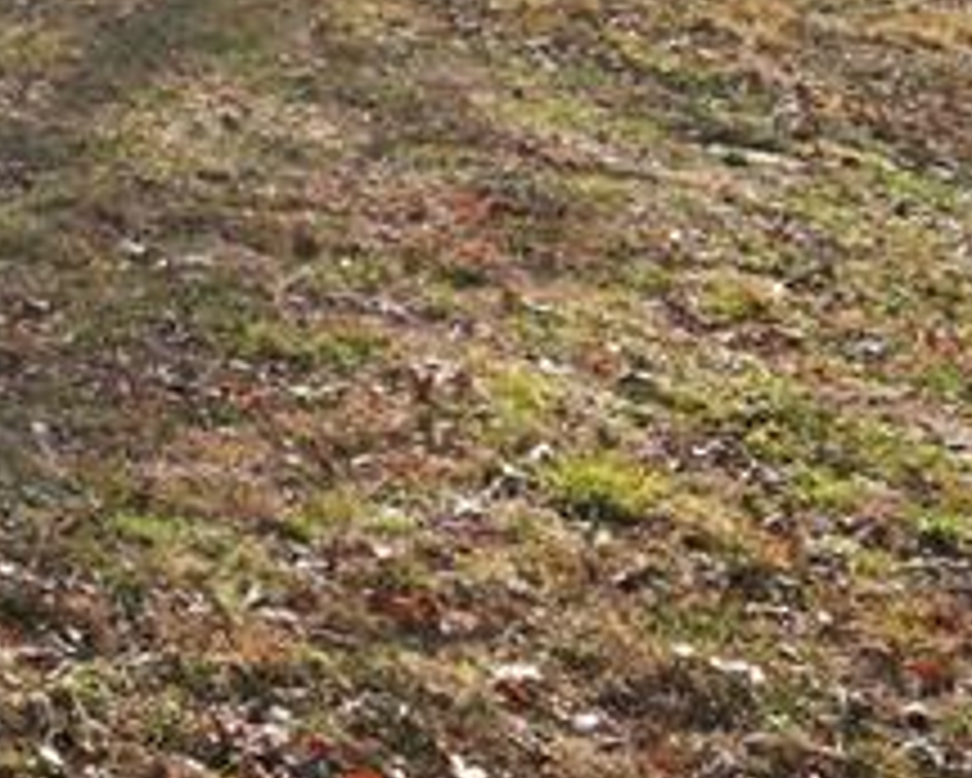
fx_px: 2302
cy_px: -108
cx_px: -770
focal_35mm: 80
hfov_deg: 18.6
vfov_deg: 18.4
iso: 320
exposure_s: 1/640
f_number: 7.1
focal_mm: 18
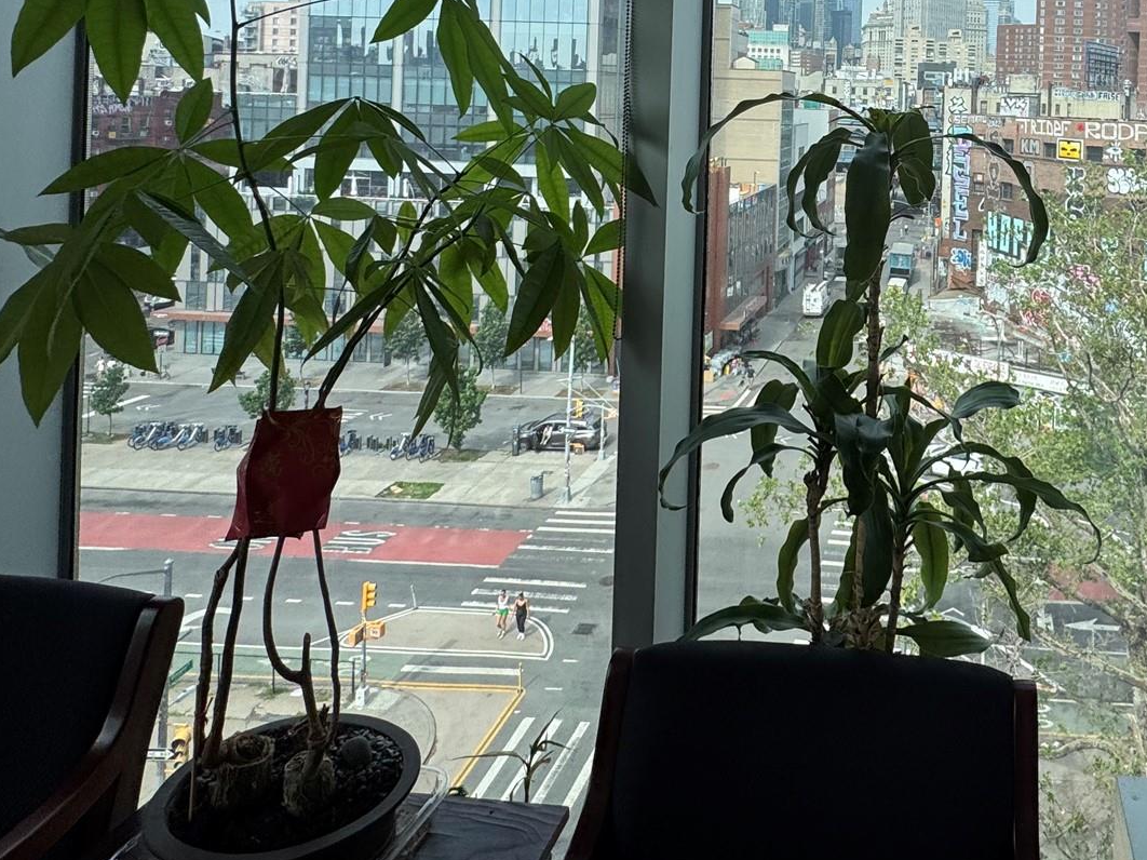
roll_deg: -1.4
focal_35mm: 27
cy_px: 97
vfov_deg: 46.6
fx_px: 894
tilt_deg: +0.7
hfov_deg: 60.3
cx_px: 910
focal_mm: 2.22
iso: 40
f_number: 2.2
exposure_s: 1/1034
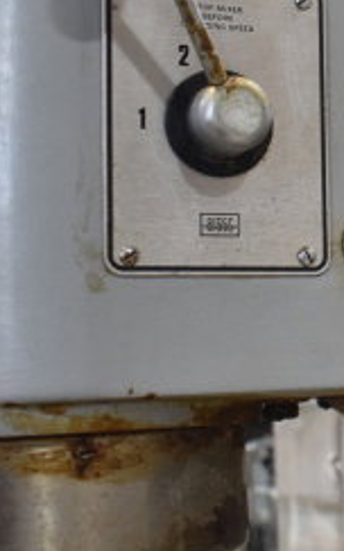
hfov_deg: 11.9
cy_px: 241
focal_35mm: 100
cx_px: 645
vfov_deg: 20.8
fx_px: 1499
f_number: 4
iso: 200
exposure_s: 1/40
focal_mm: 26
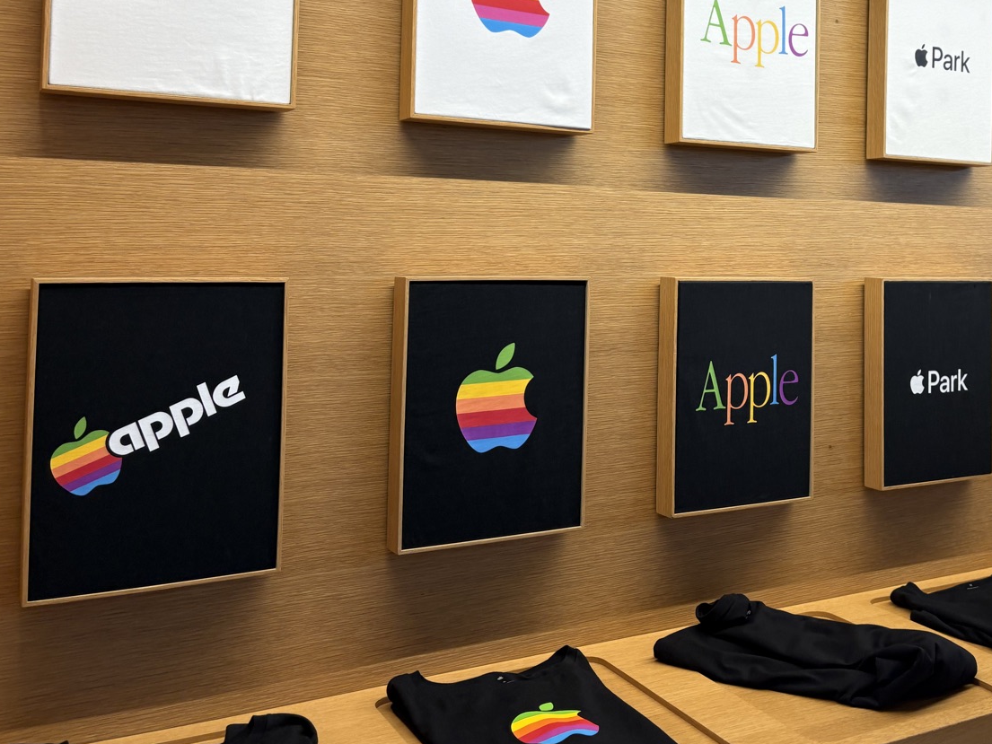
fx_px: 1146
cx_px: 703
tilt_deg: +1.2
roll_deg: -0.5
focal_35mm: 40
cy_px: 195
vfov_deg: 35.3
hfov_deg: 45.7
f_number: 1.6
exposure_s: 1/100
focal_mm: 5.96
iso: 64
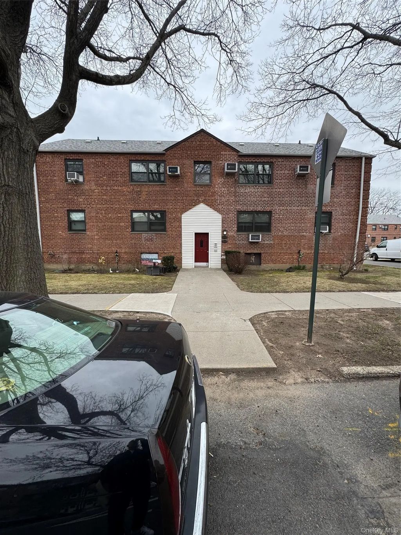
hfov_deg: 85.7
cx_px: 200
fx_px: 216
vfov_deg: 102.1
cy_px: 268
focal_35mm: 14
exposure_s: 1/394
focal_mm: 2.22
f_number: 2.2
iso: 40
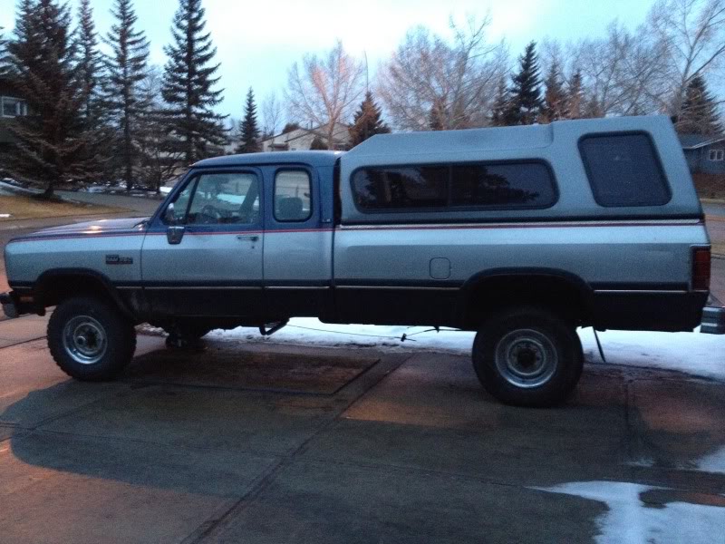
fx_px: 733
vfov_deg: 40.7
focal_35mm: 35
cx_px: 362
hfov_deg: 52.6
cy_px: 272
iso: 640
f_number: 2.4
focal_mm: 4.3
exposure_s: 1/15
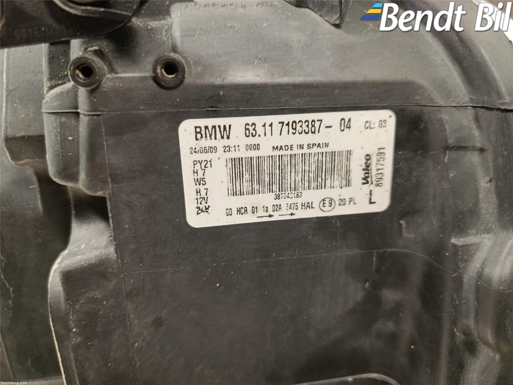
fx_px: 356
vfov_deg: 56.8
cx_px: 256
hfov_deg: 71.6
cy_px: 192
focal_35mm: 24
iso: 1837
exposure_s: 1/25
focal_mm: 5.24
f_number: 1.7
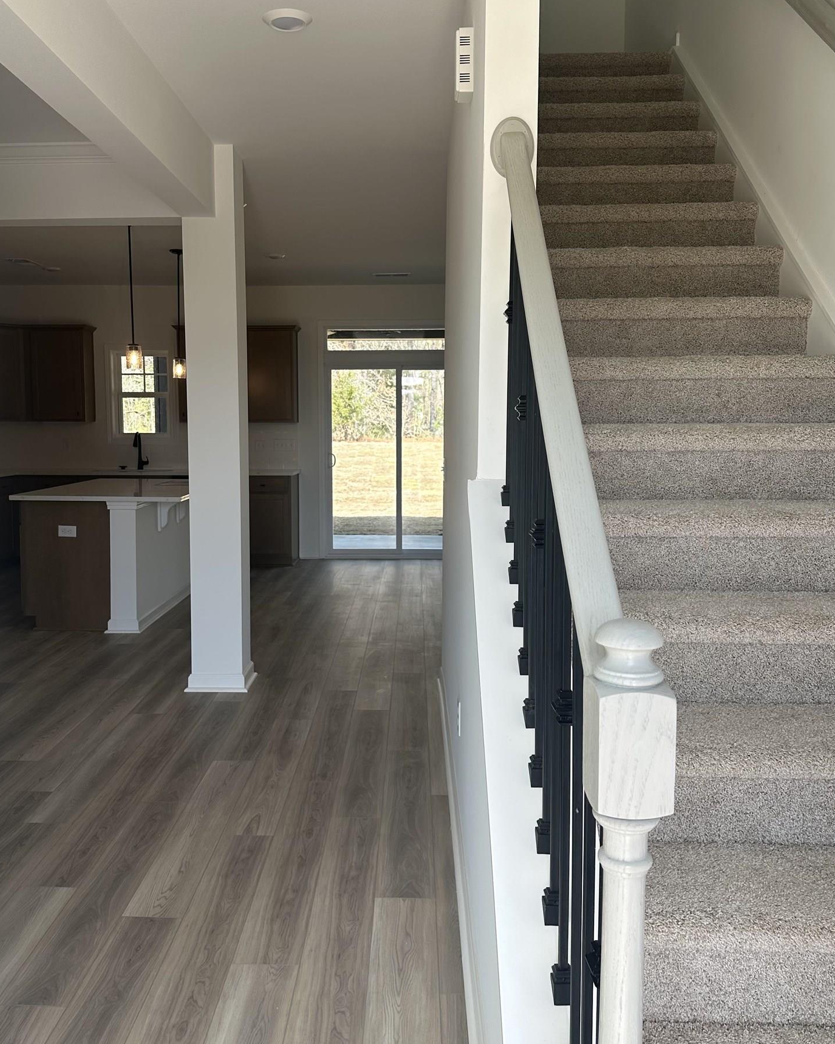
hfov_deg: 48.4
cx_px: 377
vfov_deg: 58.8
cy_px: 508
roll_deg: -0.8
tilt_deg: -3.1
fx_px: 927
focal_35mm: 30
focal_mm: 6.86
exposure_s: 1/396
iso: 80
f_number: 1.78
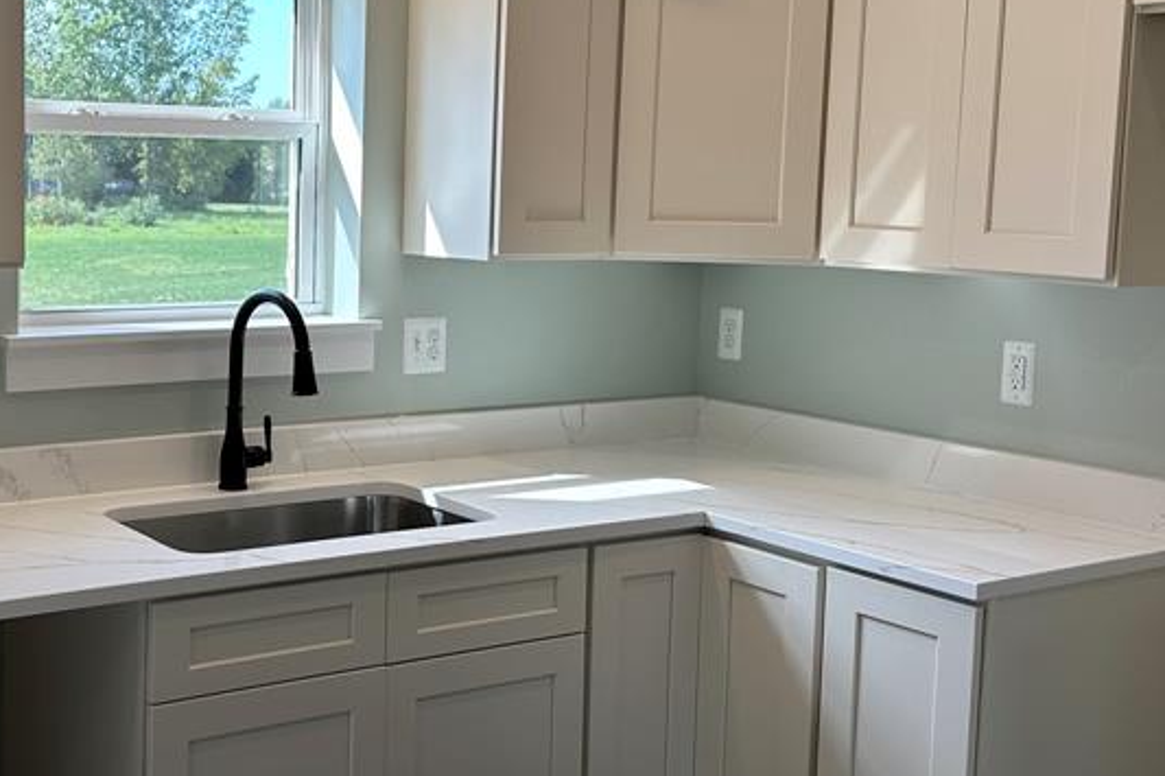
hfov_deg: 39.7
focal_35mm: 48
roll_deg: -0.6
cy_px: 321
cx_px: 260
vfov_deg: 28.0
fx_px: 1553
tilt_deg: -4.4
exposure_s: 1/330
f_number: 1.78
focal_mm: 6.86
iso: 80
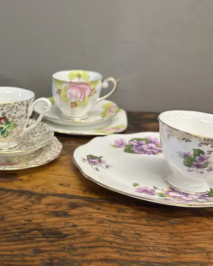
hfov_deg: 30.3
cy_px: 153
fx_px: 370
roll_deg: +0.4
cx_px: 9
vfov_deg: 39.4
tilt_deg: -23.7
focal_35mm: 47
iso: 160
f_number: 1.78
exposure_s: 1/100
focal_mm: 6.86
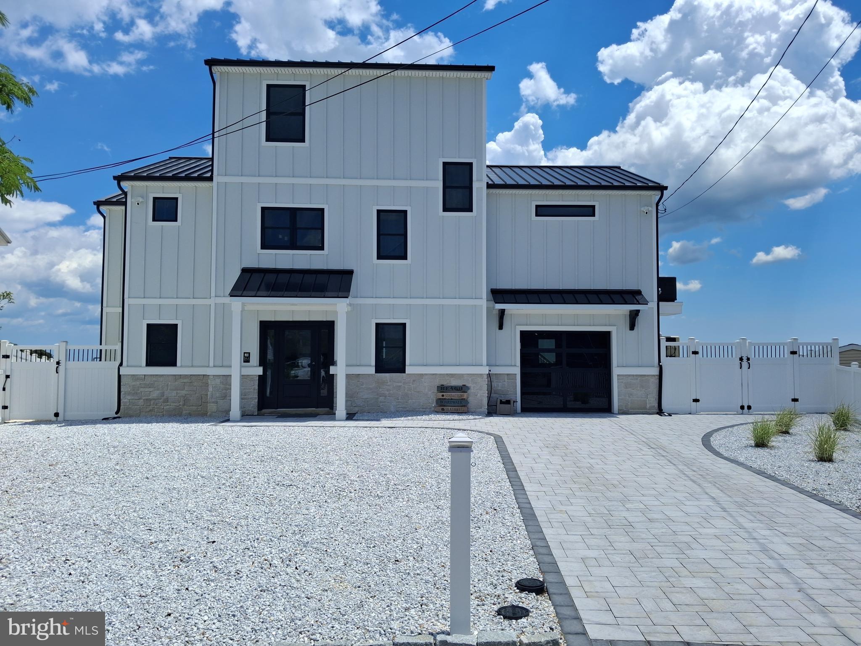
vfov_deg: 51.4
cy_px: 323
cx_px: 430
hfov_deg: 65.3
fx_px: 672
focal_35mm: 27
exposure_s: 1/980
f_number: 1.8
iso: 25
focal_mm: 4
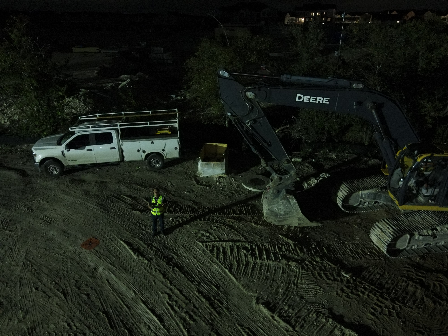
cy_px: 168
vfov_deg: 56.8
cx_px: 224
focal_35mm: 24
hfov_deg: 71.6
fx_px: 311
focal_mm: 4.5
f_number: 2.8
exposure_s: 1/6.25
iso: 1600
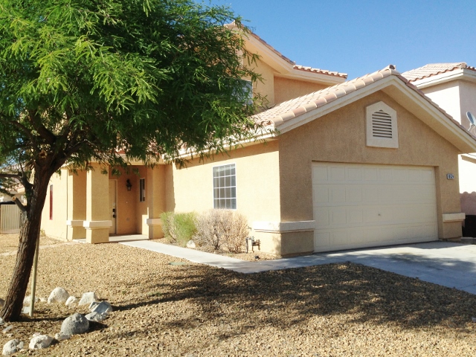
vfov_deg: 42.9
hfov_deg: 55.4
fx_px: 454
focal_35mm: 33
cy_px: 178
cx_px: 238
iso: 50
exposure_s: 1/1506
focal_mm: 4.13
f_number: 2.4
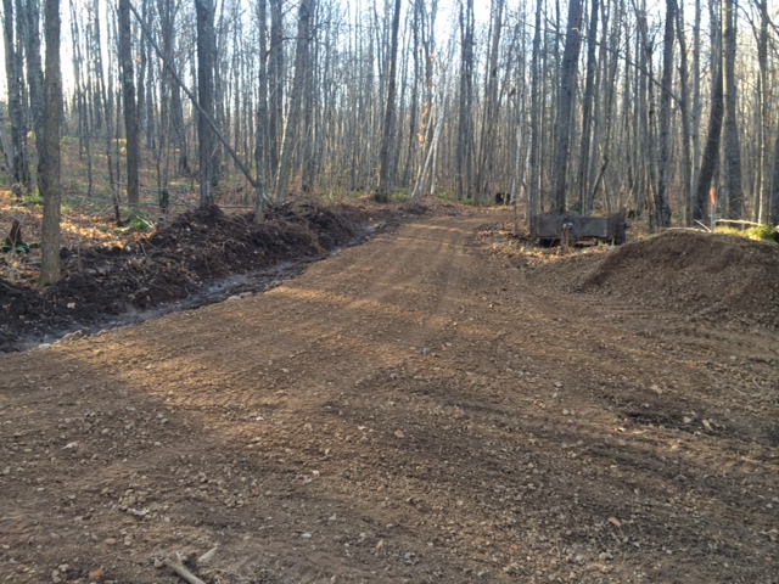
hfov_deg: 60.0
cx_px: 390
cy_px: 292
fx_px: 675
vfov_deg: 46.8
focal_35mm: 30
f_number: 2.2
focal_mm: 4.12
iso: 50
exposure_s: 1/60
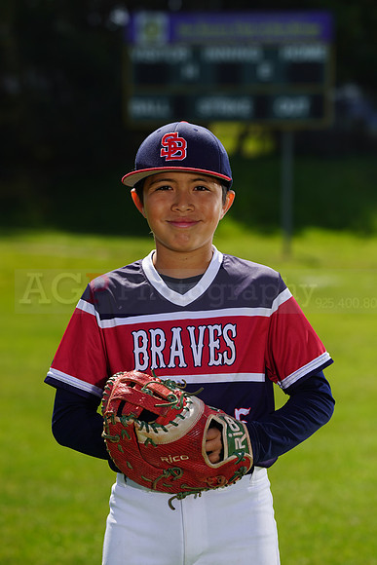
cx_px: 188
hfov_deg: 6.9
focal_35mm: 198
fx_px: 3108
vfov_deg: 10.4
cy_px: 282
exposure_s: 1/250
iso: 100
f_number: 8
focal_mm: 198
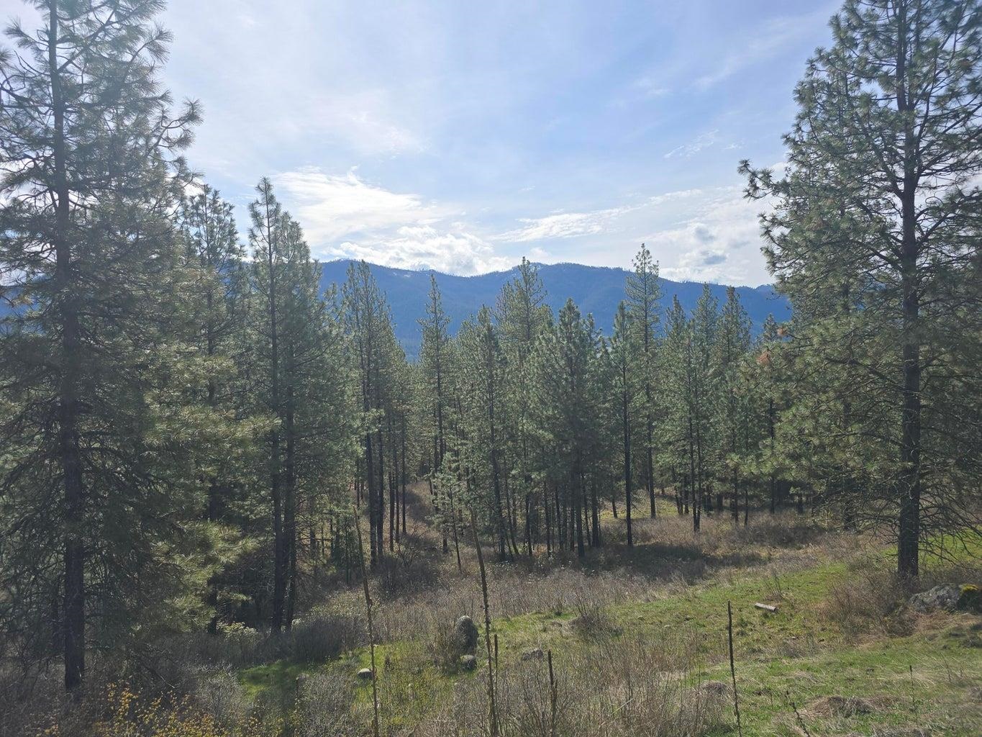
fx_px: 653
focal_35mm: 23
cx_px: 491
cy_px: 368
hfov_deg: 73.9
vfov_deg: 58.9
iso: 12
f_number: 1.7
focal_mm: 6.3
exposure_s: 1/1387
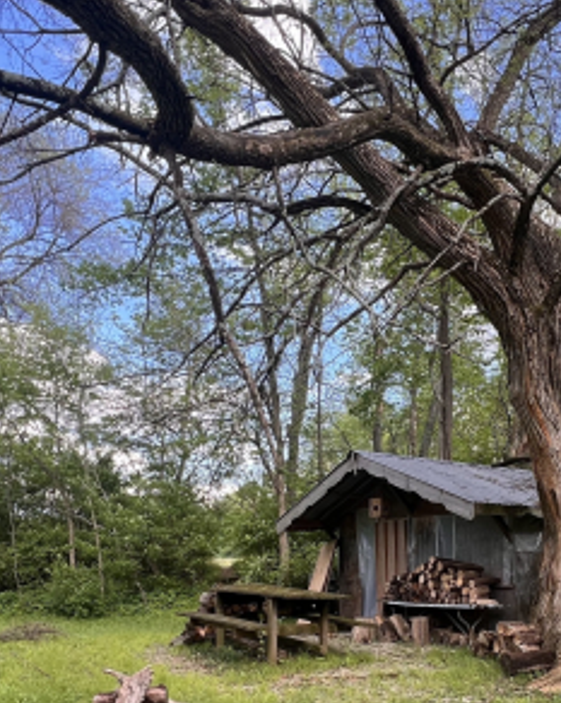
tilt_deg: +4.2
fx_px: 603
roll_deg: +0.2
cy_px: 525
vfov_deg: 57.5
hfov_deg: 49.5
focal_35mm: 29
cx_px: 346
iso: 32
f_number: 1.8
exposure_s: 1/166
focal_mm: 1.57
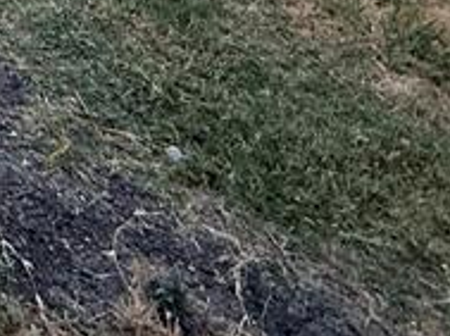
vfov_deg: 13.5
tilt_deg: -4.1
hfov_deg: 18.6
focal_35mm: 76
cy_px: -496
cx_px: -402
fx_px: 986
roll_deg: -2.7
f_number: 2.2
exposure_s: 1/99
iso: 80
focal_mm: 2.22
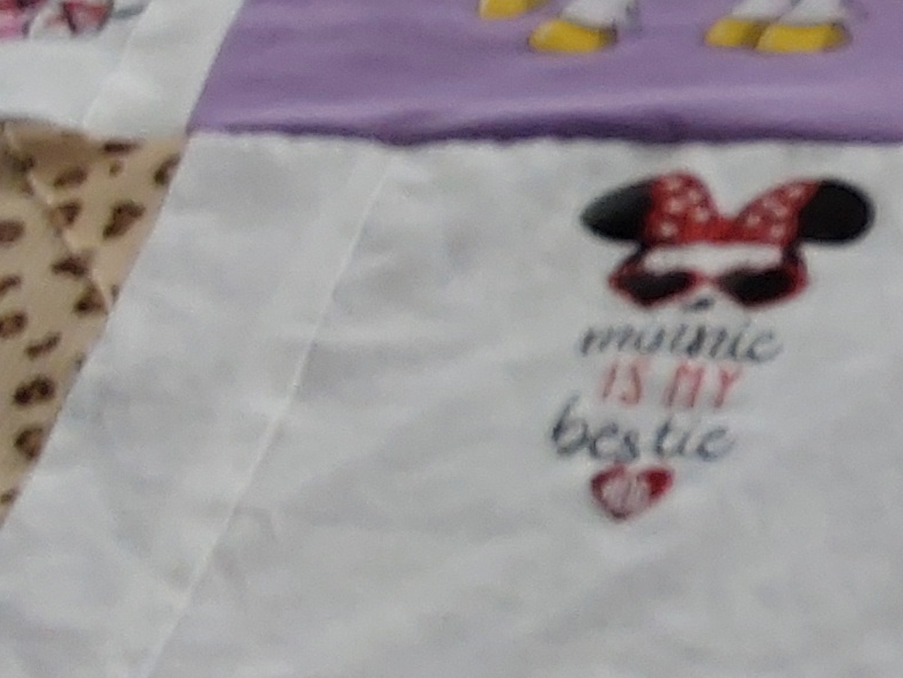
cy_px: 286
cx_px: 1227
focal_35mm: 117
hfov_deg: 15.8
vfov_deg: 12.7
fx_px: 3053
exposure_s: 1/60
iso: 80
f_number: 1.9
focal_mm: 2.91
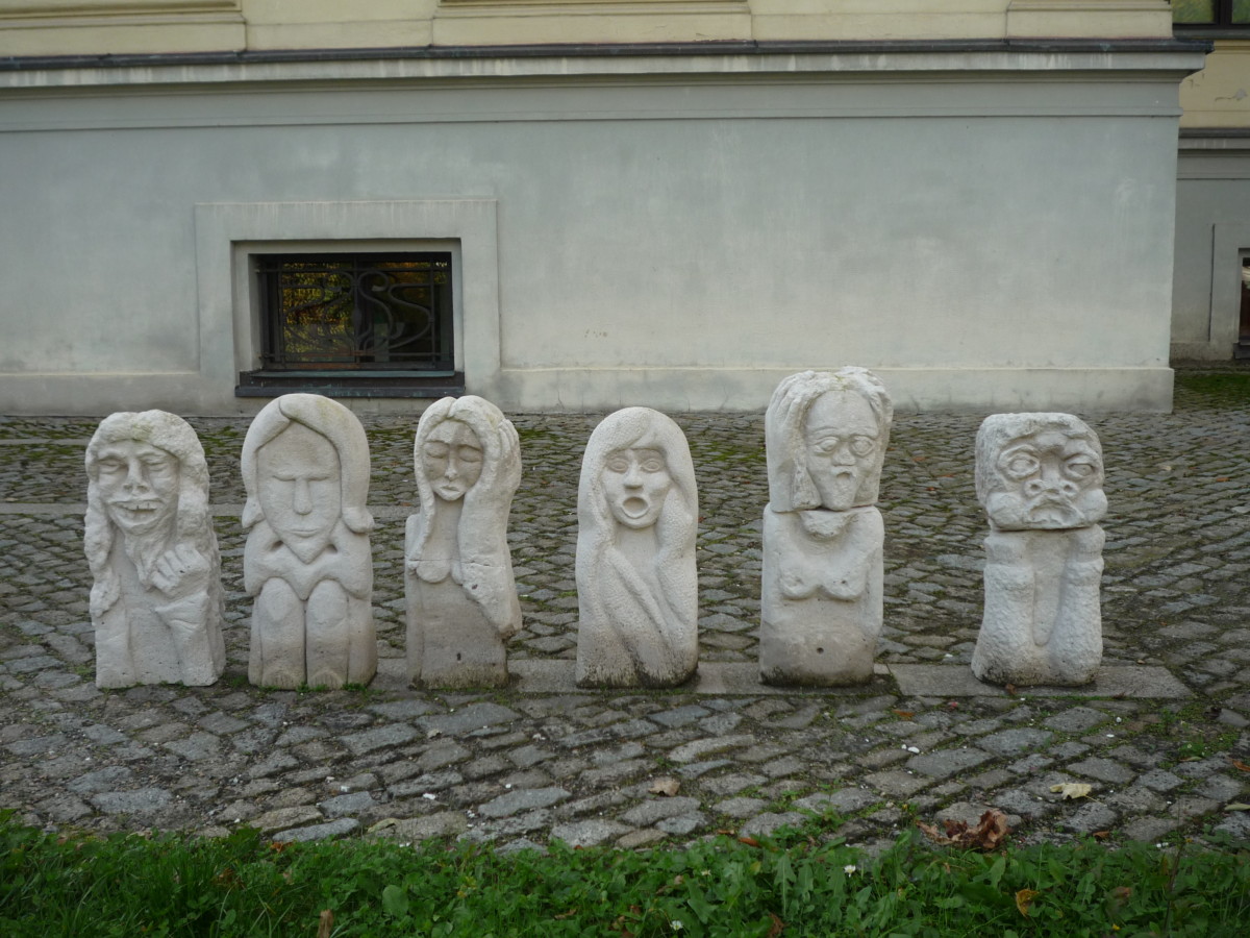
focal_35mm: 36
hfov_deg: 51.4
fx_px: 1300
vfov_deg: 39.7
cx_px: 625
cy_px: 469
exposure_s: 1/160
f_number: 3.8
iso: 100
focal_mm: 6.3
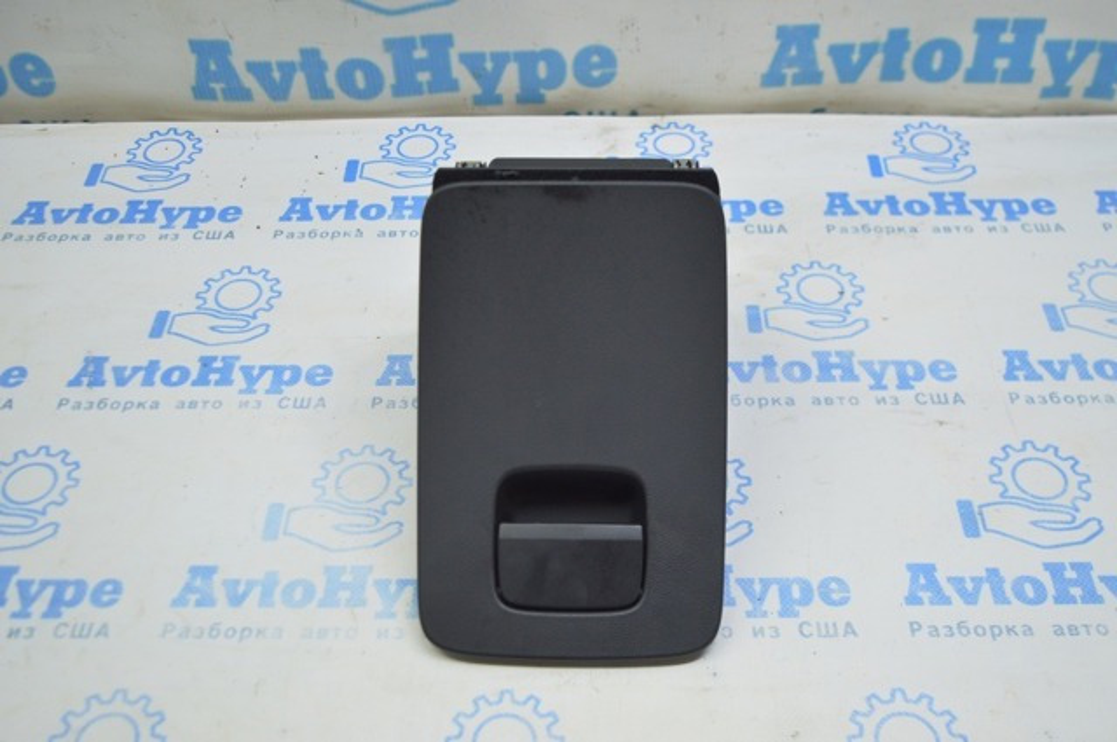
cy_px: 371
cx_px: 558
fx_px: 1209
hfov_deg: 49.6
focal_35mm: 39
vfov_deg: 34.1
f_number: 4
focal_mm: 26
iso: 400
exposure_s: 1/40
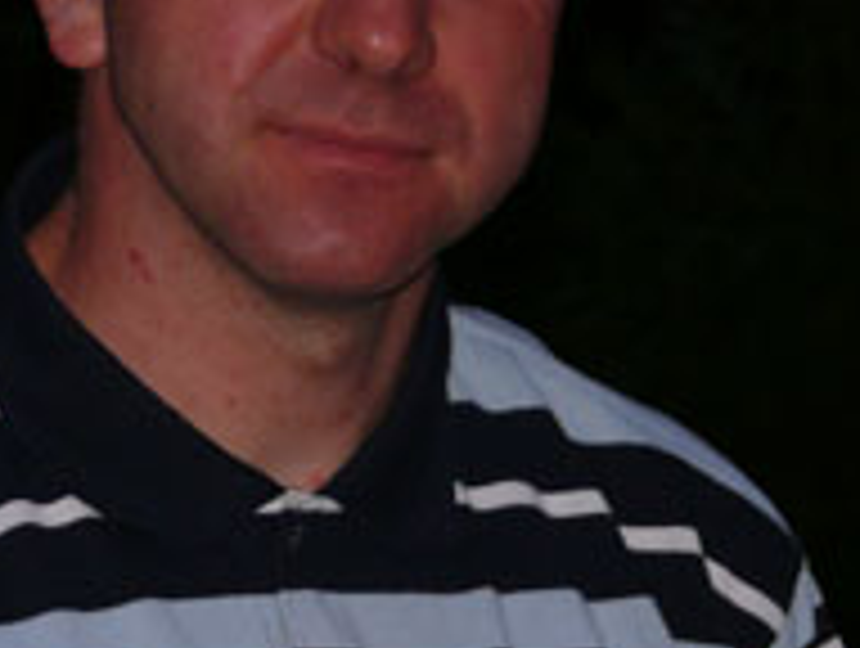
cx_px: 243
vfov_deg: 3.6
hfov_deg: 4.7
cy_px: 169
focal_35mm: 417
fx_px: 10380
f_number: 3.6
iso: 100
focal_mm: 27.4
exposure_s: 1/30
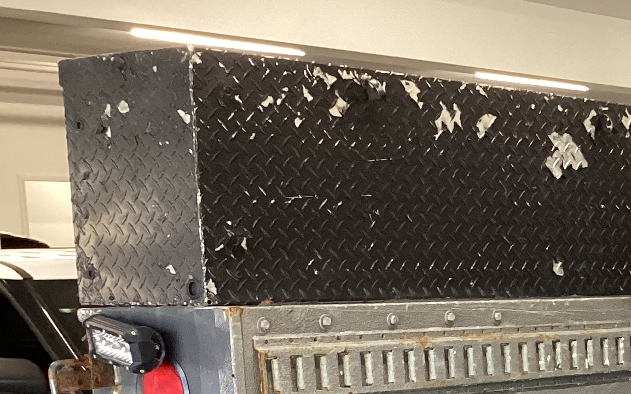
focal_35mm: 93
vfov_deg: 13.6
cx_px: 878
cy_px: 503
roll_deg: -0.5
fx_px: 1600
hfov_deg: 20.0
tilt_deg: -9.7
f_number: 2.4
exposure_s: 1/60
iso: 200
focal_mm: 3.3
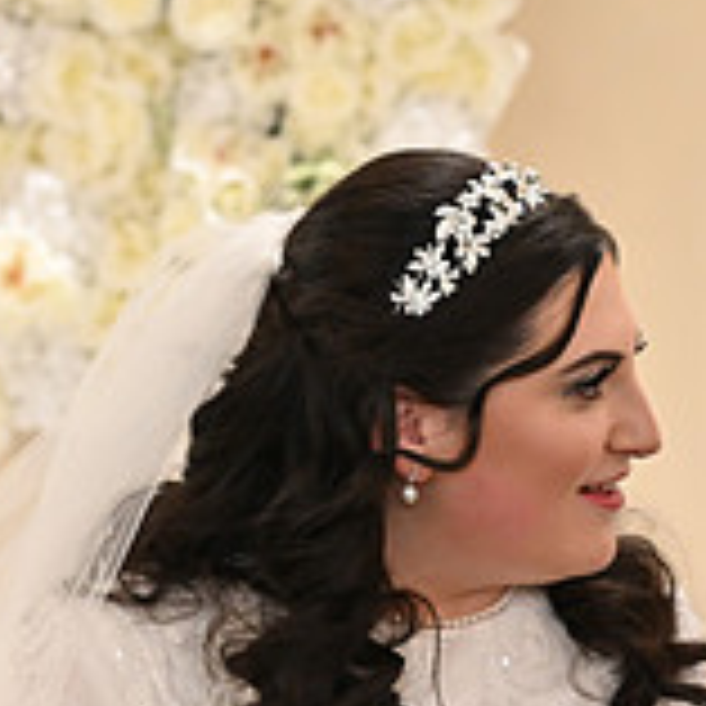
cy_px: 688
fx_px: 3623
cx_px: 630
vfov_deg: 11.0
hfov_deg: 11.1
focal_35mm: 157
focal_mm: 50
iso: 3200
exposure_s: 1/100
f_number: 4
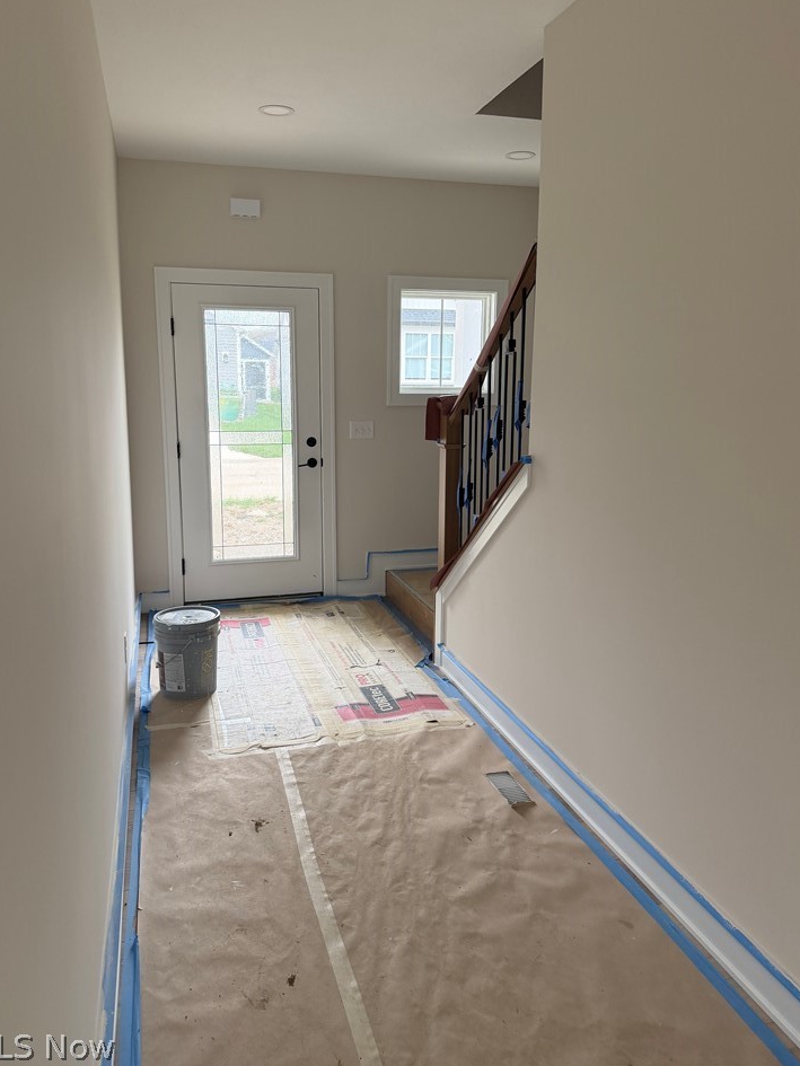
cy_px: 495
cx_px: 392
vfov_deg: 67.2
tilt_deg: -9.1
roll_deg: -0.6
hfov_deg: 53.1
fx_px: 801
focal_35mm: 26
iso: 160
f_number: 1.78
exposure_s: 1/228
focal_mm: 6.76
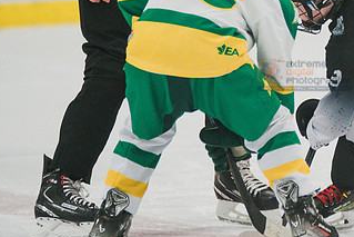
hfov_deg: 4.3
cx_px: 383
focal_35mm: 476
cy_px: 108
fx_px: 4683
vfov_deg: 2.9
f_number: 3.2
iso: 3200
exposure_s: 1/800
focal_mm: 209
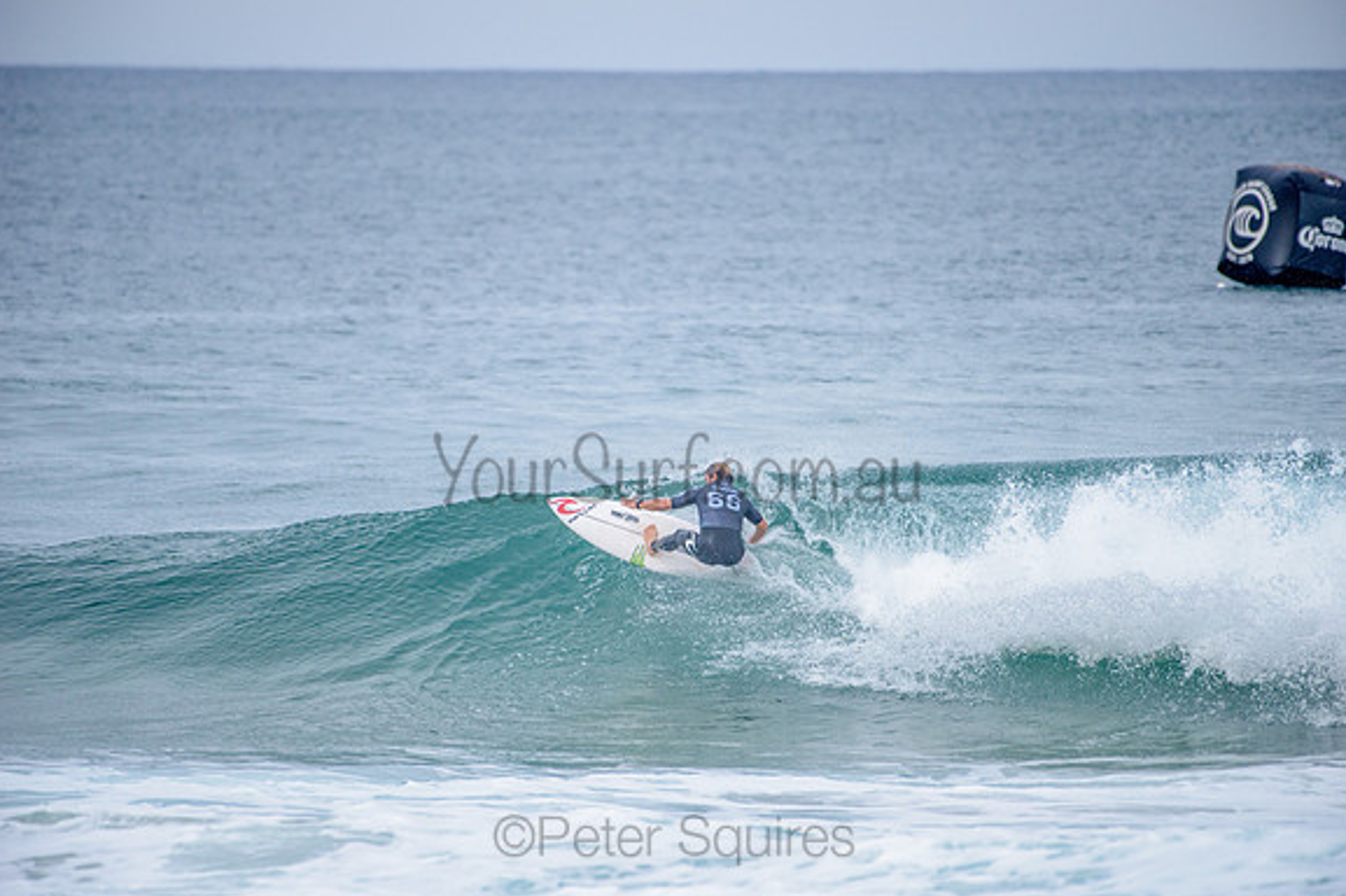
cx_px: 674
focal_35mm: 503
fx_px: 18795
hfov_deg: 4.1
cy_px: 449
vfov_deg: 2.7
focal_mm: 500
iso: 320
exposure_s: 1/2000
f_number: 5.6
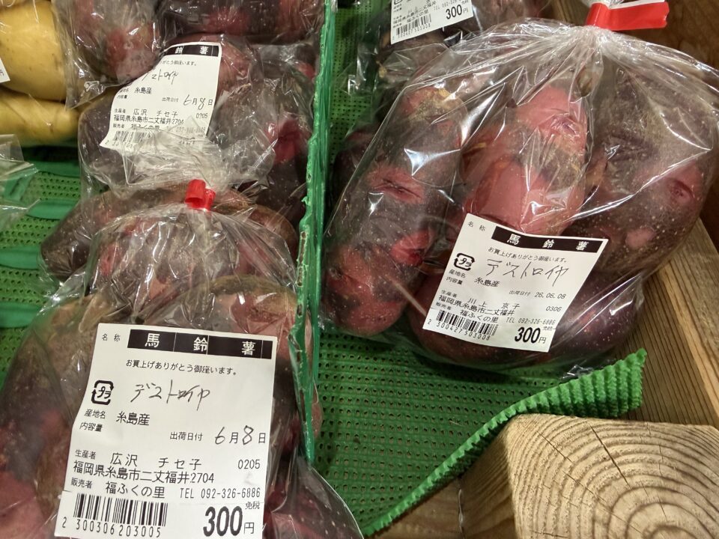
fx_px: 498
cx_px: 360
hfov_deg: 71.6
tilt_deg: -50.4
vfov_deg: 56.8
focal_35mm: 24
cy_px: 270
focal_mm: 2.22
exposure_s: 1/60
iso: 400
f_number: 2.2
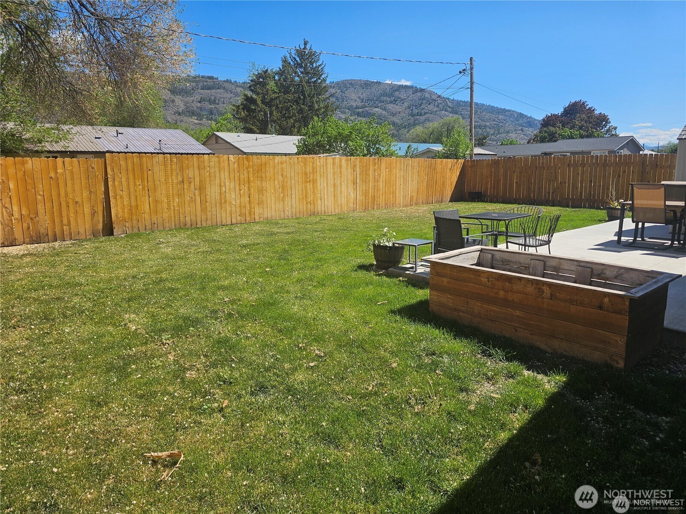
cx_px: 343
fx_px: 456
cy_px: 257
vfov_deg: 58.9
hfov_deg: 73.9
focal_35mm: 23
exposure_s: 1/748
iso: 10
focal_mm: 6.3
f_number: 1.7
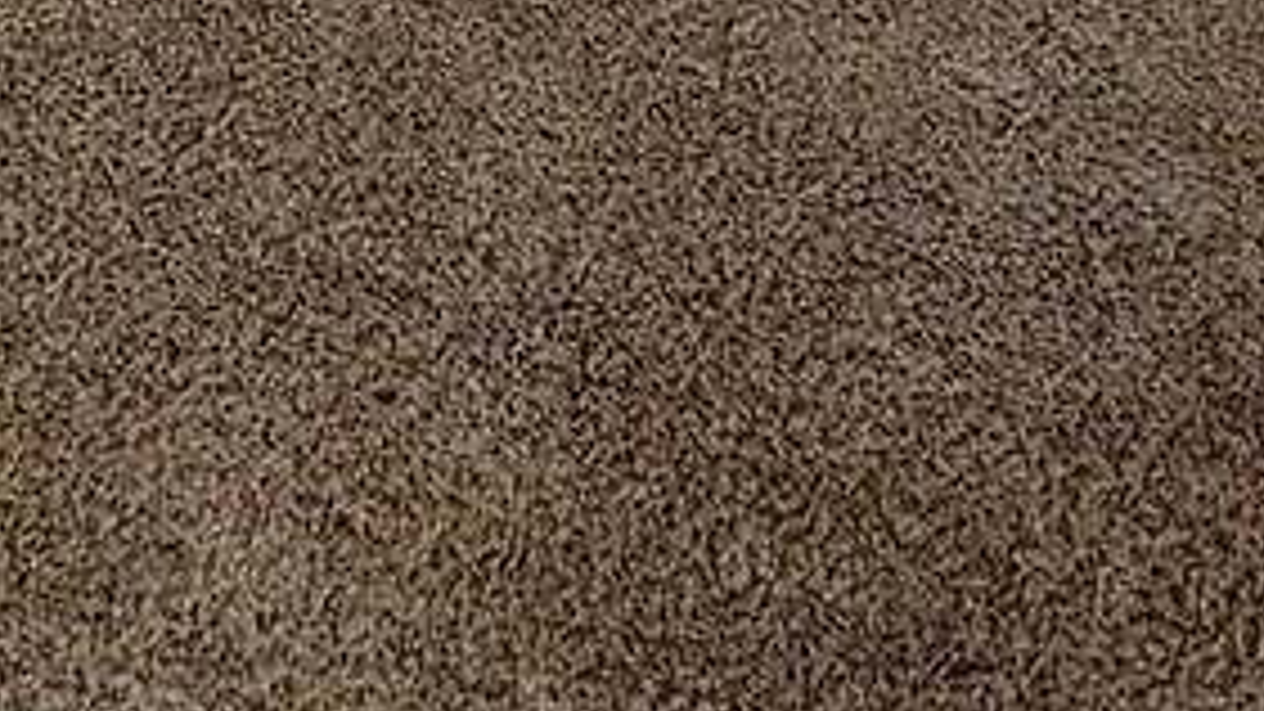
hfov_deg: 23.6
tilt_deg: -11.5
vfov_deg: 10.8
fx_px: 2916
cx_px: 63
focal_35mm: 87
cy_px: -1224
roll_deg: +0.6
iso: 320
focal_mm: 2.22
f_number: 2.2
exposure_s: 1/60
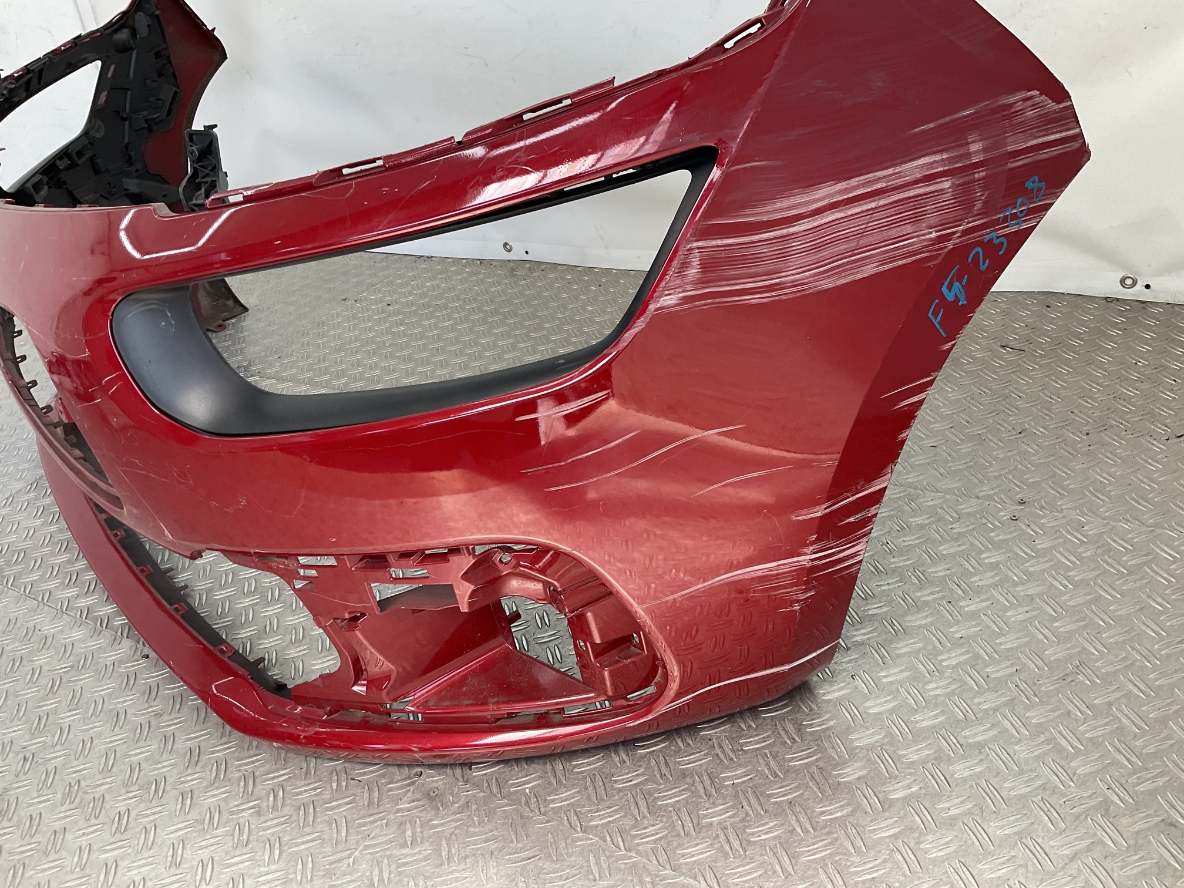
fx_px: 992
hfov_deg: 61.7
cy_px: 444
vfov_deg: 48.2
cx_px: 592
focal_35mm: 29
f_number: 1.8
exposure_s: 1/100
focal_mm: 3
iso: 16
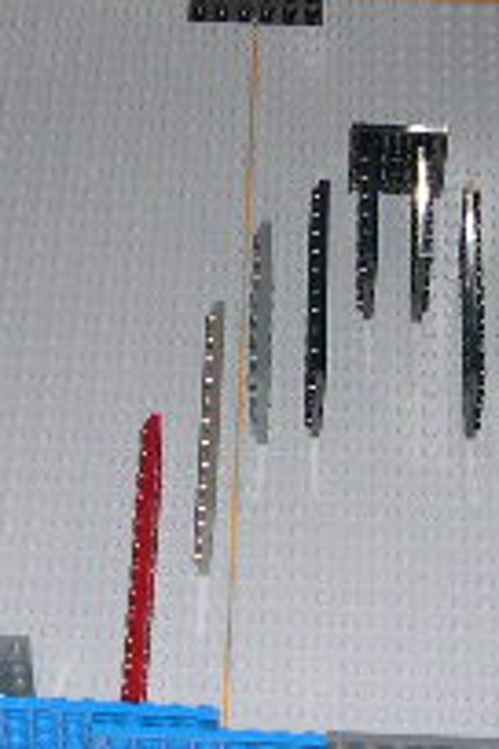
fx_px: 2578
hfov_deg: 11.1
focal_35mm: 124
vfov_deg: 16.4
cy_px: 169
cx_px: 202
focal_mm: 8
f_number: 2.8
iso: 100
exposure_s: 1/60
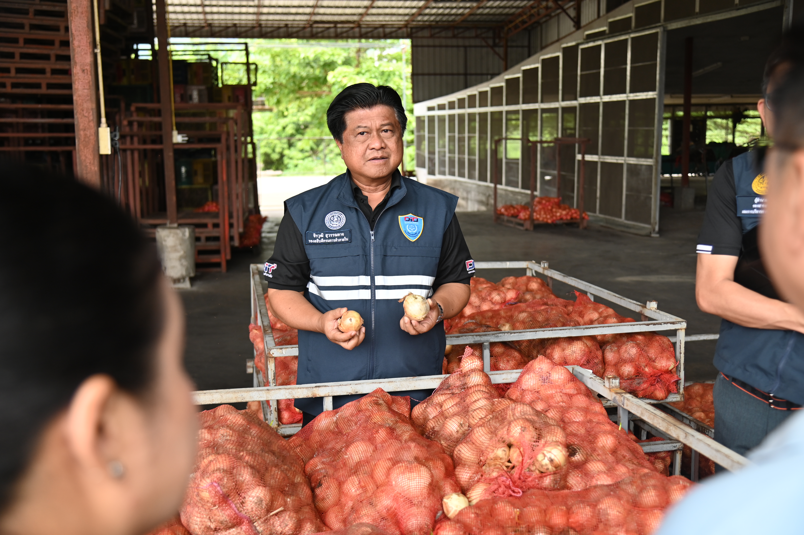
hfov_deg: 50.7
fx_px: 848
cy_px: 268
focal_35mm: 38
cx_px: 402
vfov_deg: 35.0
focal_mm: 38
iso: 400
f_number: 4
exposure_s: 1/250
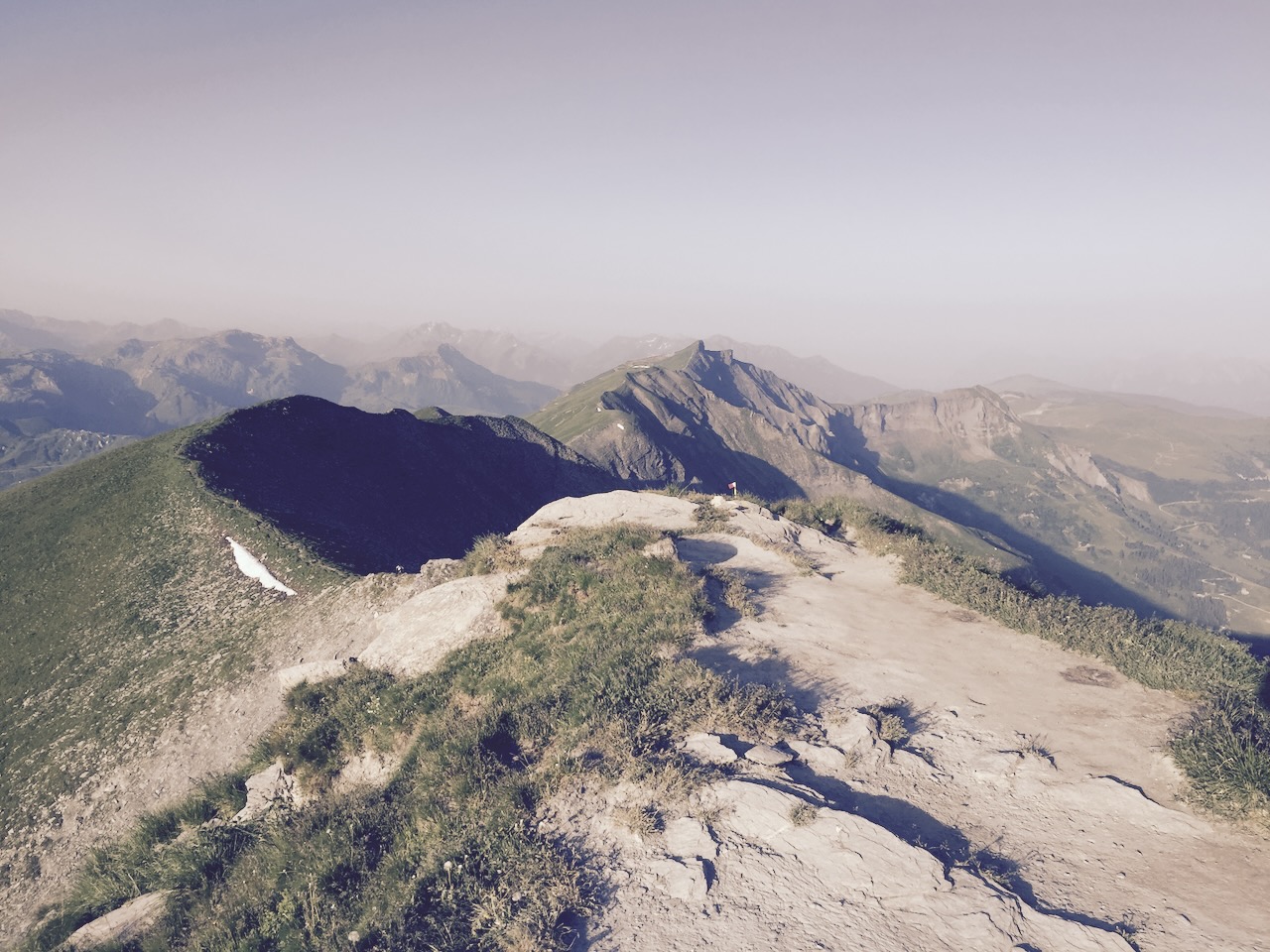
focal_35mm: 29
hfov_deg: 61.7
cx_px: 635
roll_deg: -0.8
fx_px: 1064
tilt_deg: -8.5
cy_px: 476
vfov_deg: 48.2
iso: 32
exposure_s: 1/1319
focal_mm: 4.15
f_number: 2.2
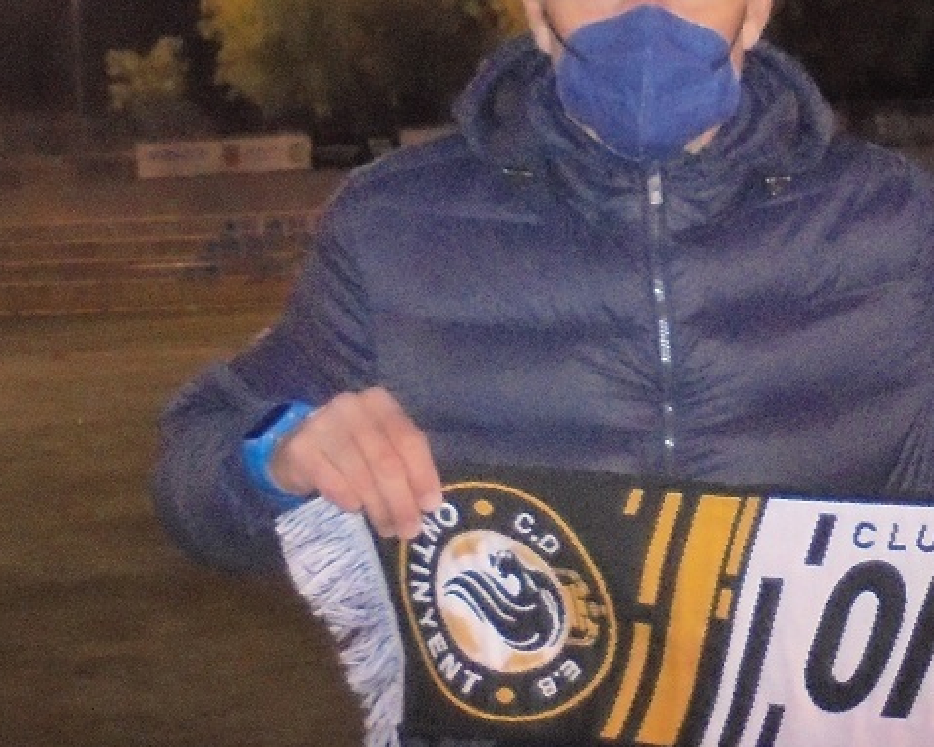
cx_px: 971
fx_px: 2433
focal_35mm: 88
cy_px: 364
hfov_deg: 20.9
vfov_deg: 17.5
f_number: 3.7
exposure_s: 1/40
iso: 500
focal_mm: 5.3
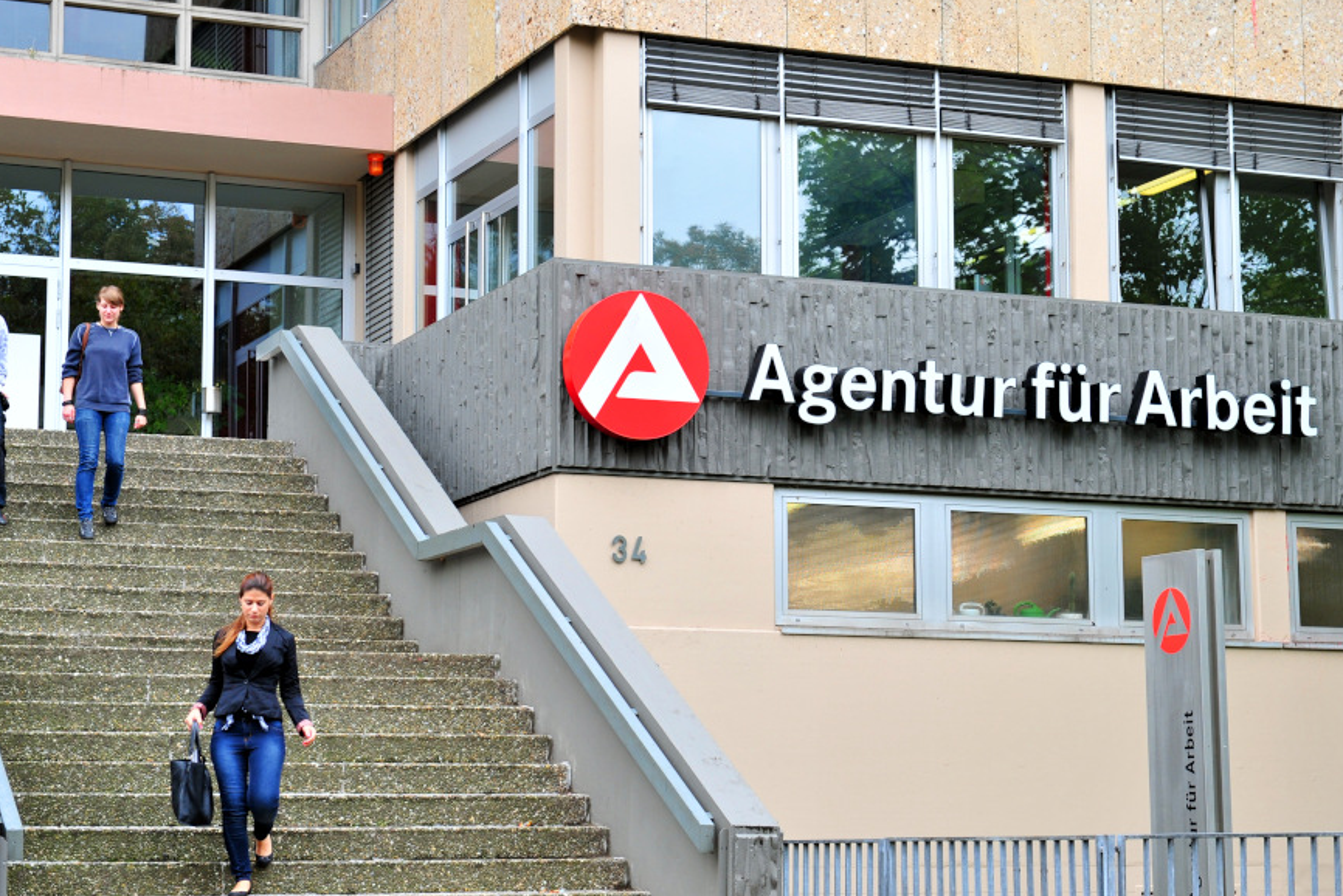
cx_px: 648
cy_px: 452
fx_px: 2836
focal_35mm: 76
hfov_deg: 26.6
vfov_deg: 18.0
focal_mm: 70
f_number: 6.3
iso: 500
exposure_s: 1/250
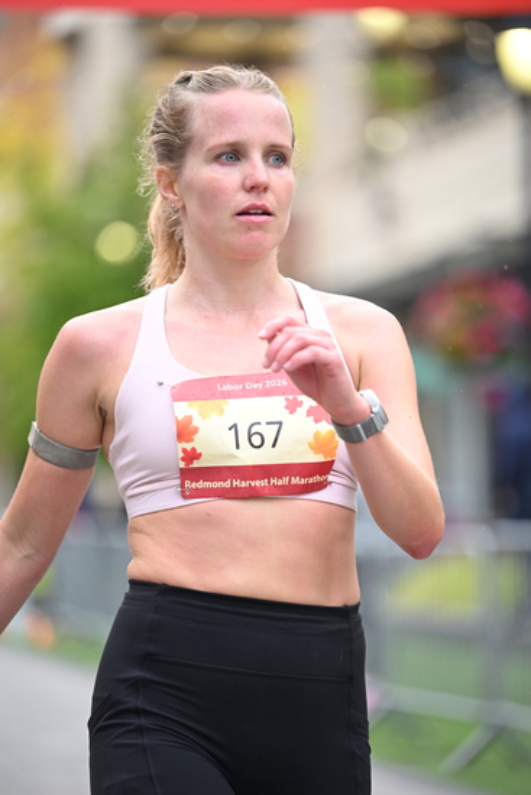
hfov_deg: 8.9
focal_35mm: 155
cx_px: 266
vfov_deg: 13.2
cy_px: 398
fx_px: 3427
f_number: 2.8
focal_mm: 155
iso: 1250
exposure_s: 1/1600
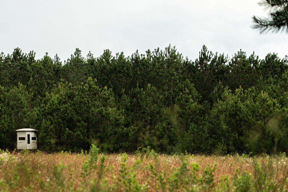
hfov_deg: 9.6
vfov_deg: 6.4
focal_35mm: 214
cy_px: 149
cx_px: 24
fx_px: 1712
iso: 320
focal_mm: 105
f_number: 4
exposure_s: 1/160
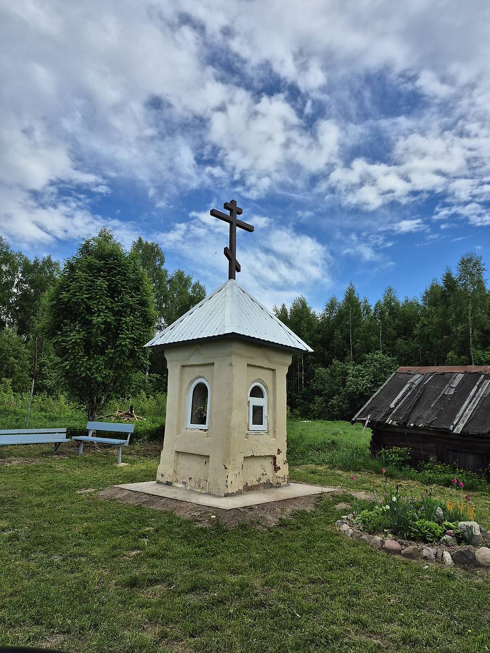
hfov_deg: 58.9
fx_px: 434
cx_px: 245
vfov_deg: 73.9
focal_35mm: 23
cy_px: 326
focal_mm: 5.4
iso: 25
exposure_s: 1/2012
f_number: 1.8
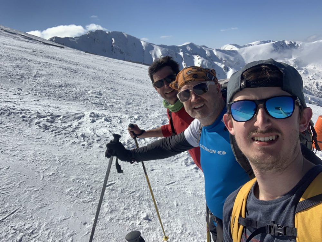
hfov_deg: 56.8
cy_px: 121
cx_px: 161
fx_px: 298
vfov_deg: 44.2
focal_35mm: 32
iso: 16
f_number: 2.2
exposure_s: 1/1236
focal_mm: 2.87
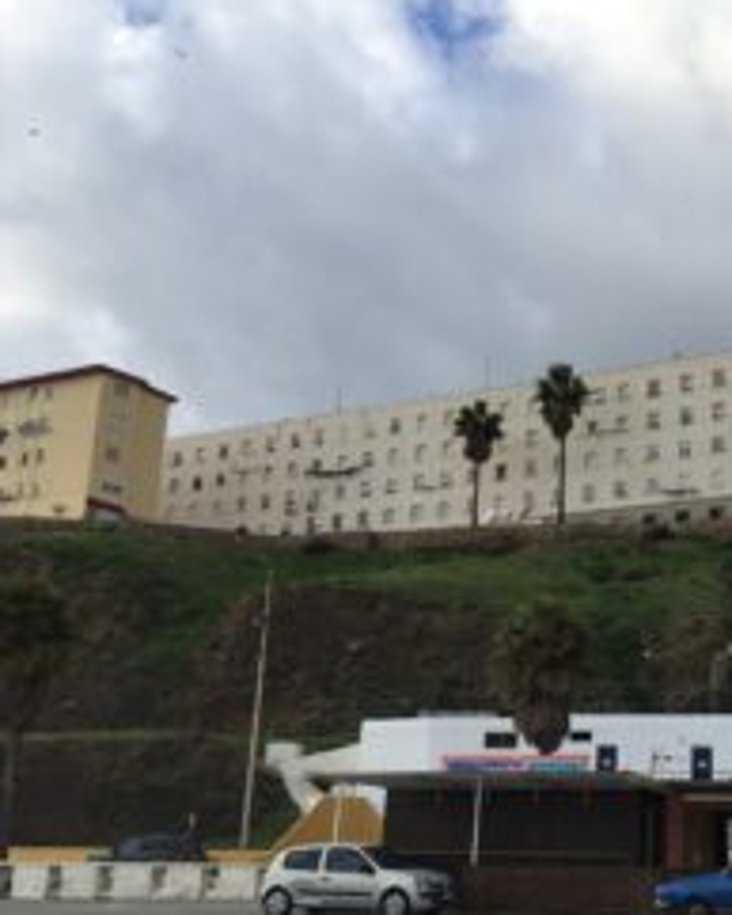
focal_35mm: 47
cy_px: 532
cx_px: 721
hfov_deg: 30.0
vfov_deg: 39.4
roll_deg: -1.3
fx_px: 1272
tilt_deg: +13.3
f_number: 2.2
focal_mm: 4.15
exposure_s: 1/1319
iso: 32
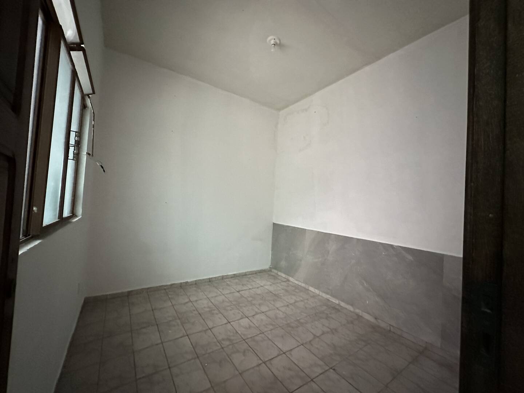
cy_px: 196
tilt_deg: +1.7
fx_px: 212
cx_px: 262
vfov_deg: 85.7
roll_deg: -3.1
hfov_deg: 102.1
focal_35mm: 14
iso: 1250
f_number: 2.2
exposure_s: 1/60
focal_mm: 2.22
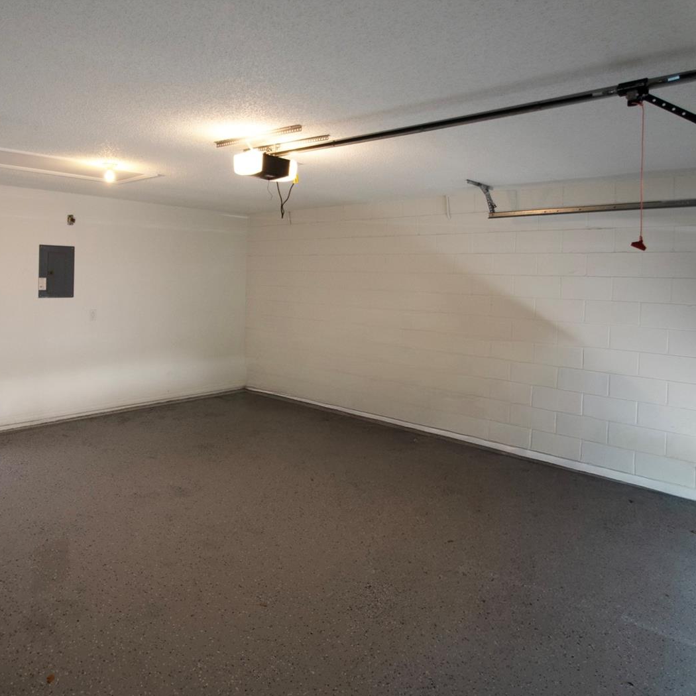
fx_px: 500
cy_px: 351
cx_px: 266
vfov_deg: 69.6
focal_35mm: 22
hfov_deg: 68.7
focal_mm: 11.5
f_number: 4
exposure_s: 1/60
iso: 250
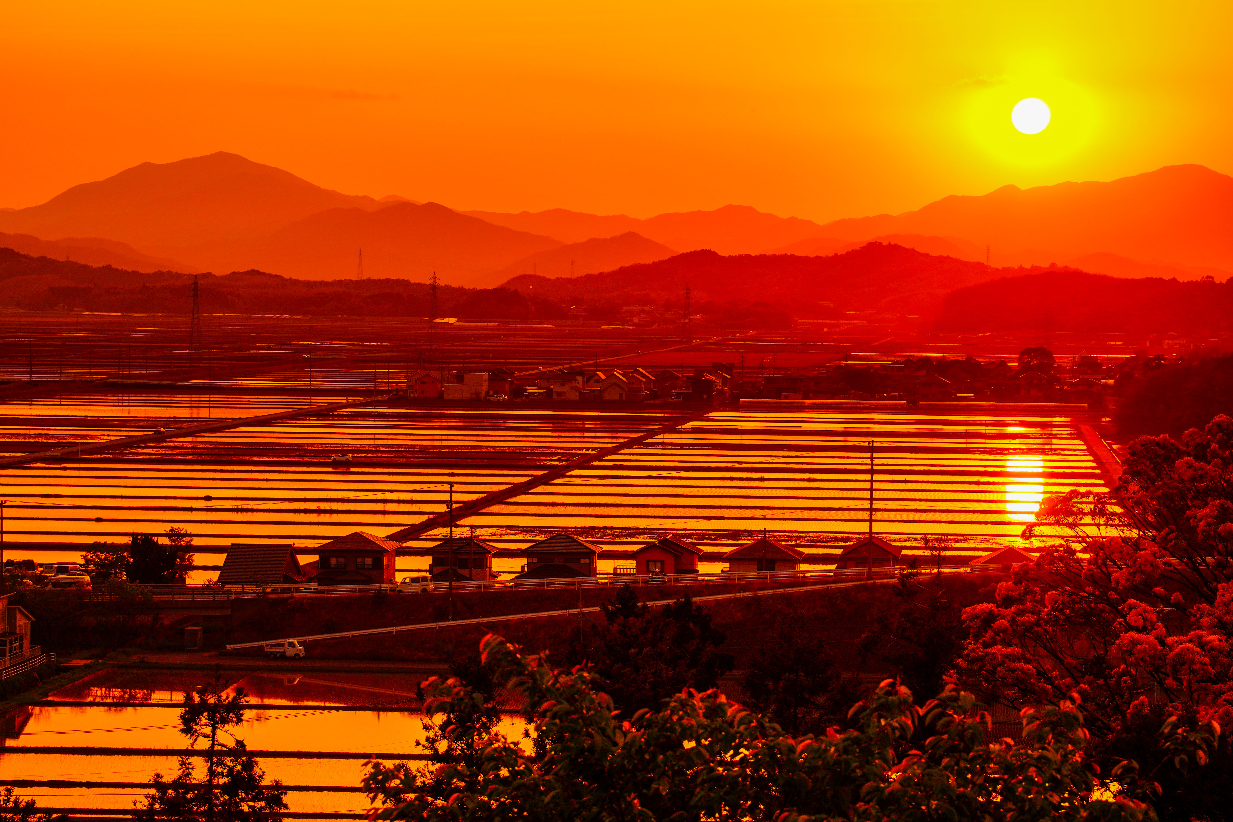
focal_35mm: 112
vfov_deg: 12.2
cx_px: 616
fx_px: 3853
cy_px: 411
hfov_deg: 18.2
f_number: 8
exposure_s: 1/400
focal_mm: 75
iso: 100
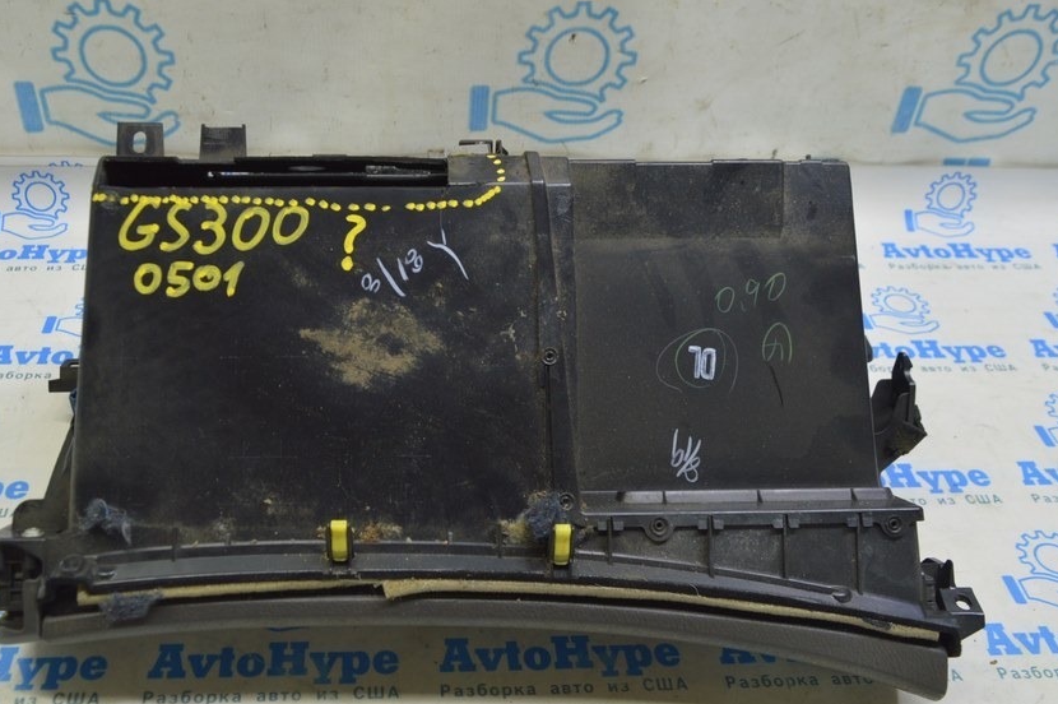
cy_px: 372
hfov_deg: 51.7
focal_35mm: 37
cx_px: 444
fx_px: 1086
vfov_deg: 35.9
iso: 400
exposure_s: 1/20
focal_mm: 20
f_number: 5.6
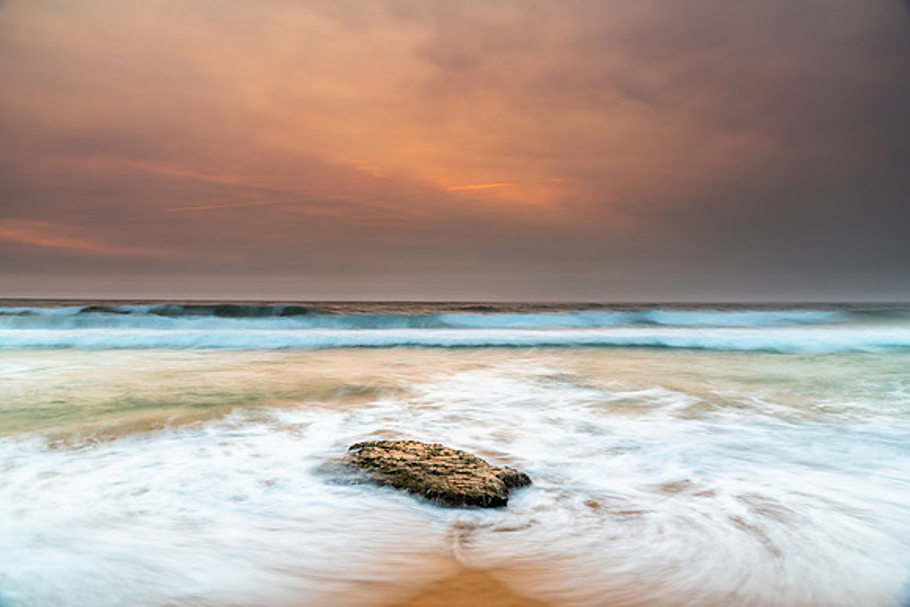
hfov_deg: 65.3
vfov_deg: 46.3
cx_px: 455
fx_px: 710
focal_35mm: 28
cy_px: 304
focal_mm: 28
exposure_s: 1.6
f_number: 9
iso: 50
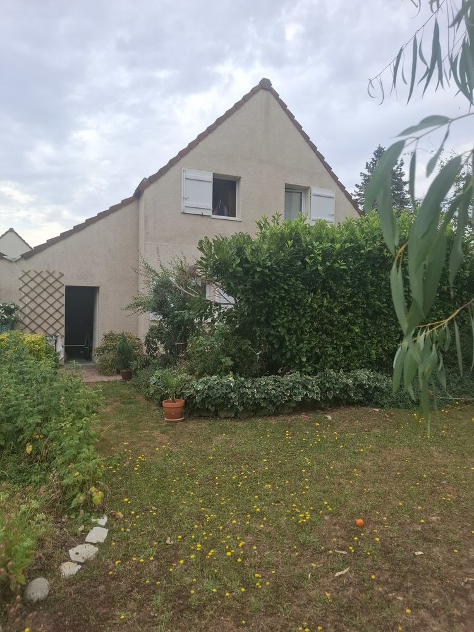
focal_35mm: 23
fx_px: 420
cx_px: 237
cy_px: 316
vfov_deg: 73.9
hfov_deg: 58.9
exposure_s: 1/1546
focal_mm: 5.54
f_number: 1.8
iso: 50
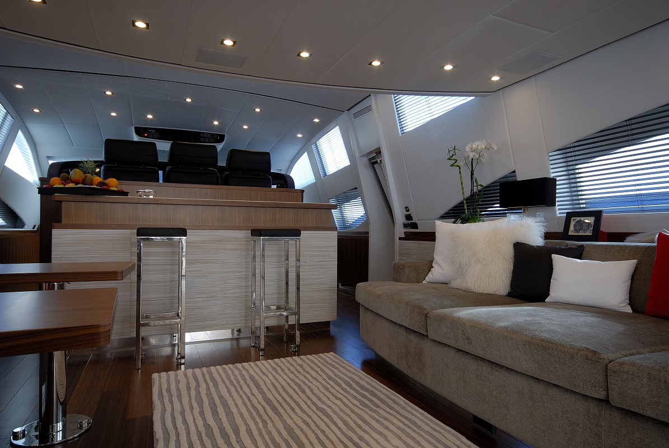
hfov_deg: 77.3
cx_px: 334
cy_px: 224
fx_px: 419
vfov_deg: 56.3
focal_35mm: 22
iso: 100
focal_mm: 15
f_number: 9
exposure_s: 1/6
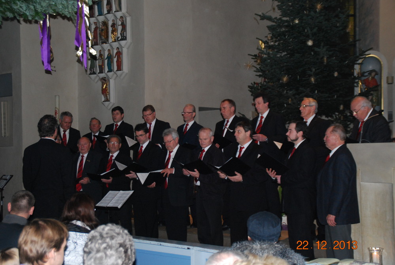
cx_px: 198
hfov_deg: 35.0
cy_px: 132
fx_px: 626
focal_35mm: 57
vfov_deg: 23.9
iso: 800
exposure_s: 1/60
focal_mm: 38
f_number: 5
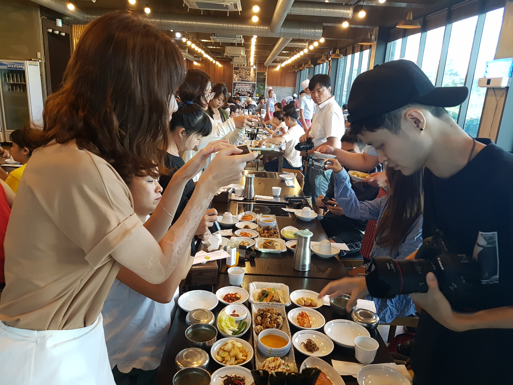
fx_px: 385
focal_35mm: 26
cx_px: 256
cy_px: 192
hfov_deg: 67.3
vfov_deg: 53.1
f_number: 1.7
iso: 200
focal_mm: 4.2
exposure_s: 1/120
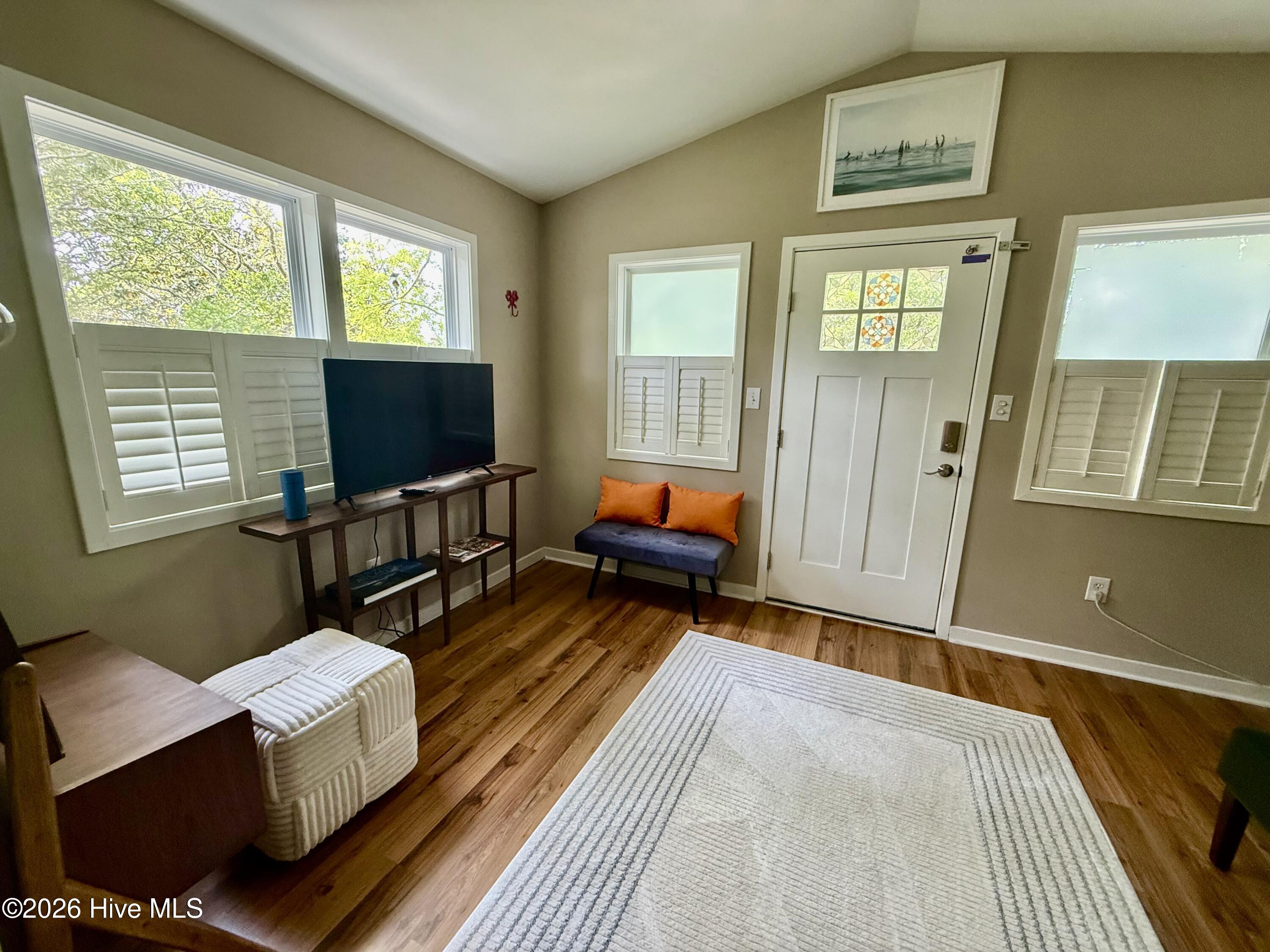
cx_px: 635
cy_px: 476
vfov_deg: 85.7
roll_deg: -1.1
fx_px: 514
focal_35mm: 14
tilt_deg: -10.7
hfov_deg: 102.1
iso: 320
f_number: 2.2
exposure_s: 1/79
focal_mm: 2.22
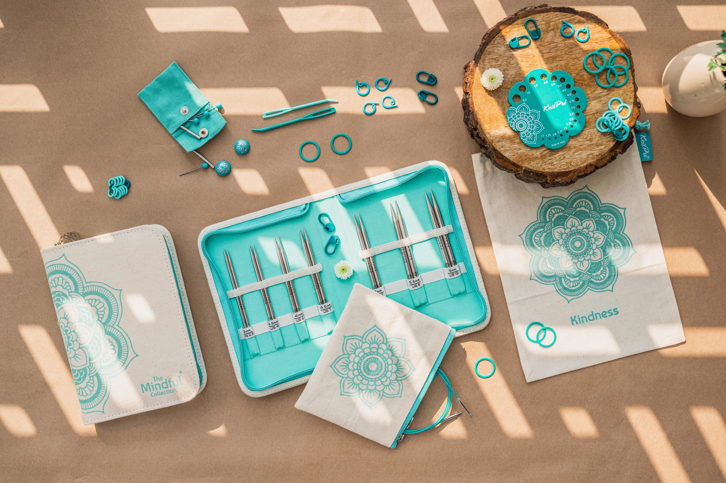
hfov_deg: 44.5
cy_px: 242
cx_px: 363
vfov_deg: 30.5
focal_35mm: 44
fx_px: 887
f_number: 6.3
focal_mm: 44
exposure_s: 1/125
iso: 100
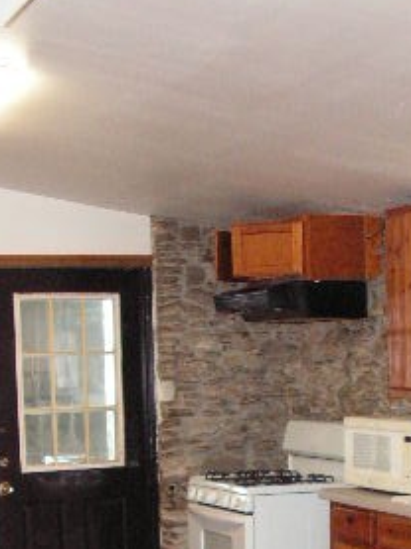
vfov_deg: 22.7
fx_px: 1316
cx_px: 247
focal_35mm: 83
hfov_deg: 17.7
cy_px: 545
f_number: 3.2
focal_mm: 6
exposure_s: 1/40
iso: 160
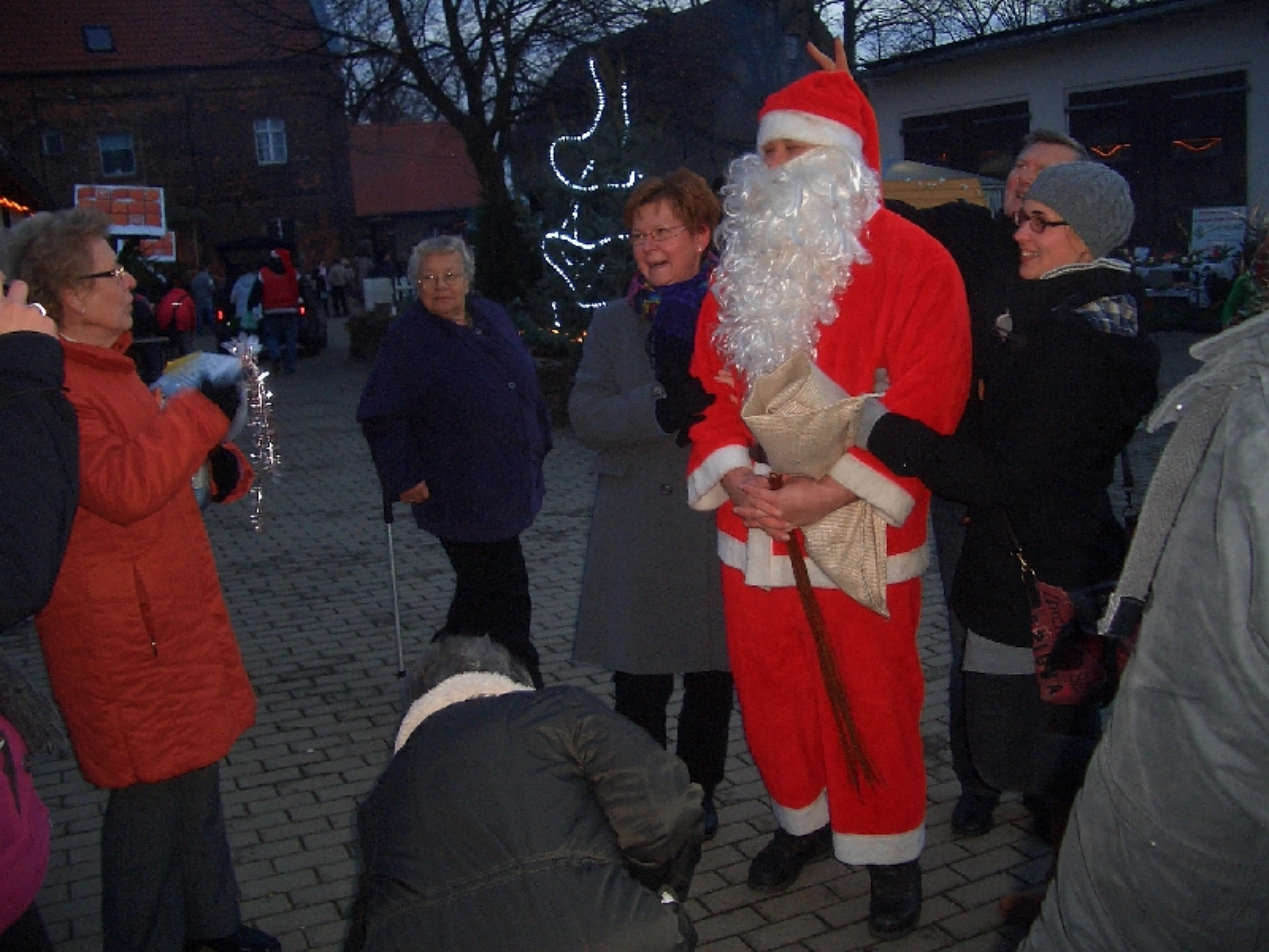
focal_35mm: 35
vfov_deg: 40.7
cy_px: 476
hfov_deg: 52.6
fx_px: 1283
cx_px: 634
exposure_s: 1/40
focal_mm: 5.8
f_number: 2.6
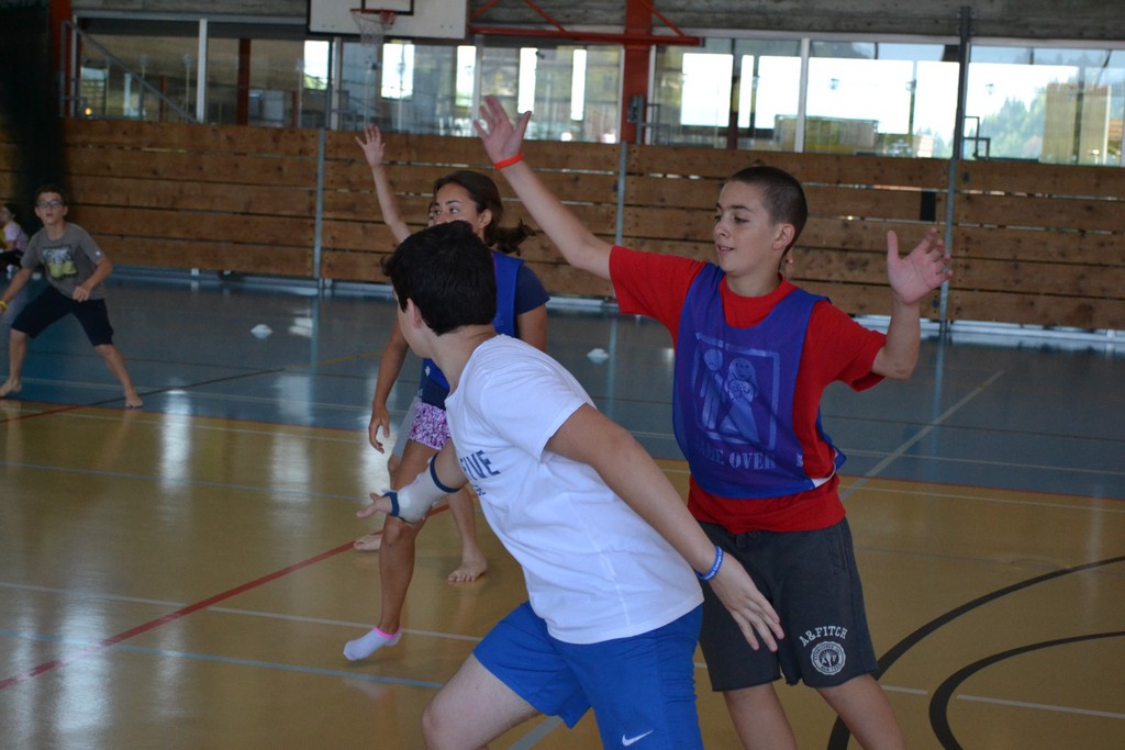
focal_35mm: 68
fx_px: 2110
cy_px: 375
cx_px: 562
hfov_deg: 29.9
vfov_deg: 20.2
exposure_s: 1/500
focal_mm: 45
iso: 1800
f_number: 5.3
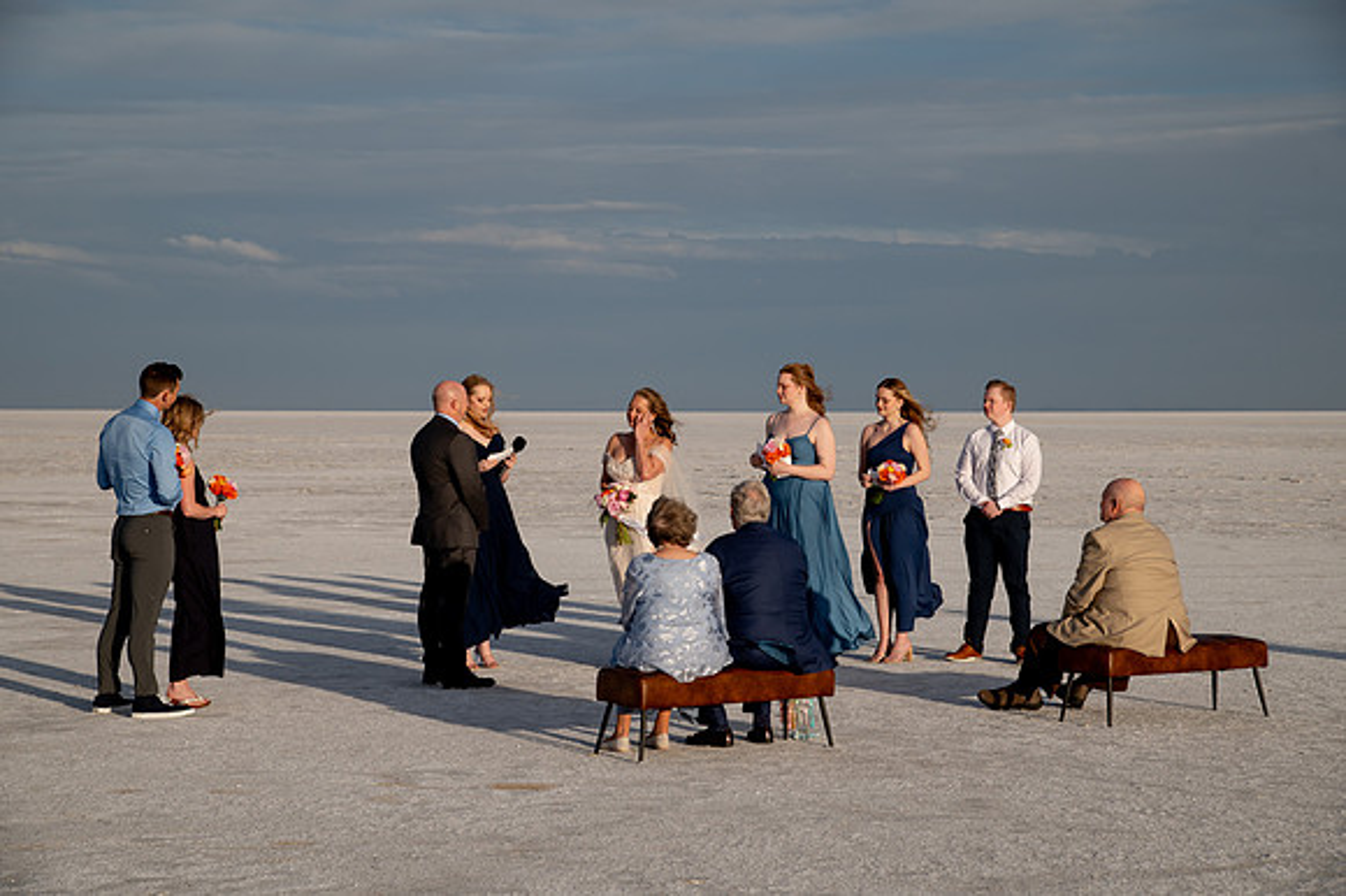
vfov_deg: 17.1
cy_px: 448
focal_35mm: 80
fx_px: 2979
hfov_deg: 25.5
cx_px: 672
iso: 200
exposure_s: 1/800
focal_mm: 78
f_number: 8
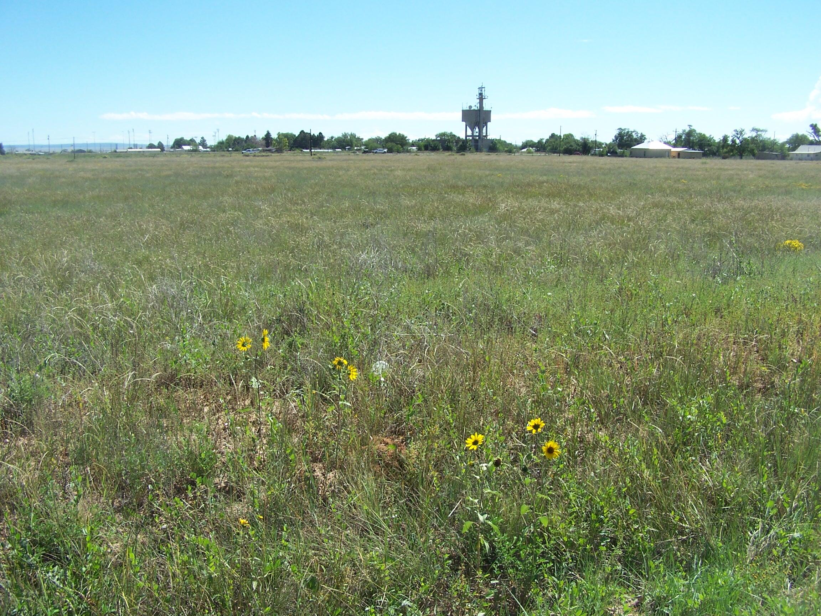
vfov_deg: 37.7
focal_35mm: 38
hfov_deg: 49.0
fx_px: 901
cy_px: 308
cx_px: 410
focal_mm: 6.3
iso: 80
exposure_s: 1/500
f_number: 4
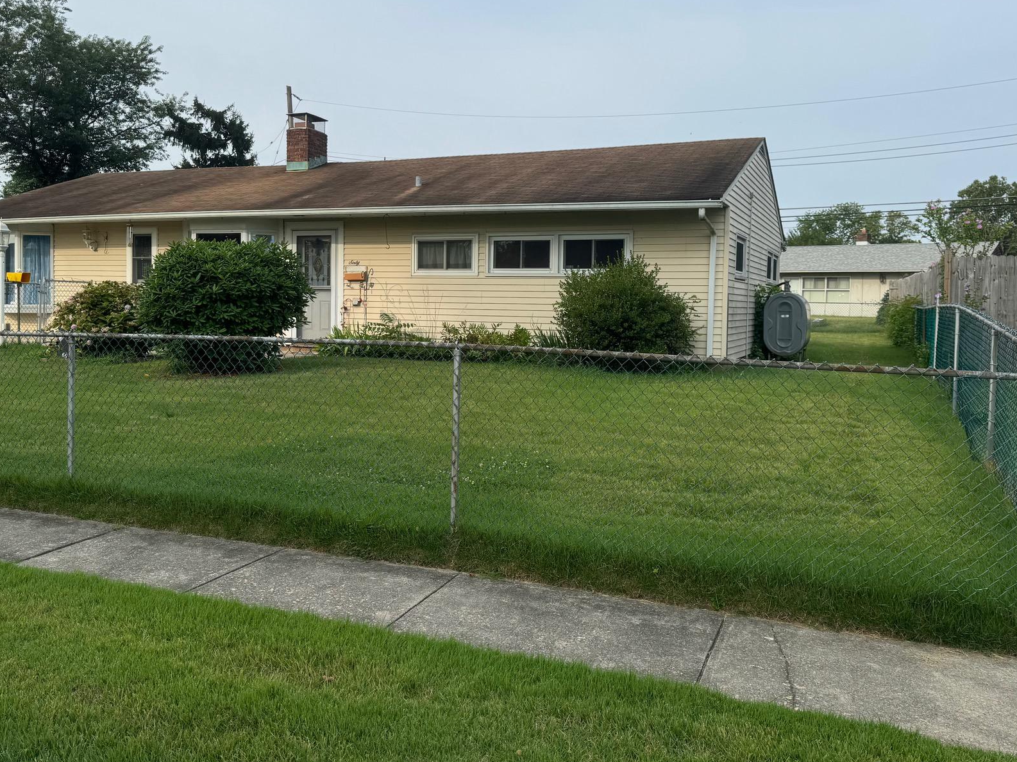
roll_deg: -0.4
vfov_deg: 45.3
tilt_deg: -2.7
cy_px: 330
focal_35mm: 31
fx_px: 911
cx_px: 459
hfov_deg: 58.2
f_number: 1.78
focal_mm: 6.76
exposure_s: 1/3096
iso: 80
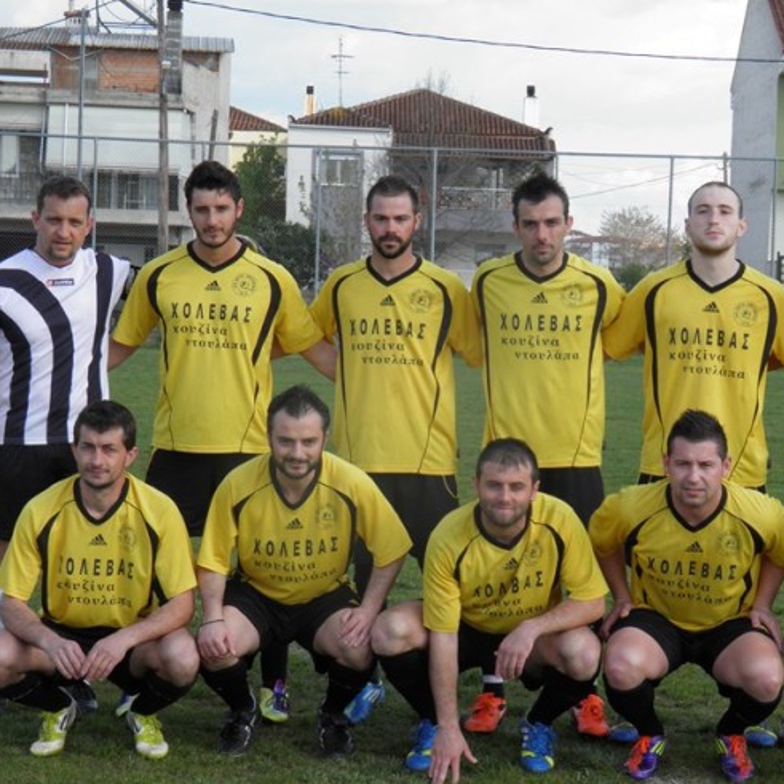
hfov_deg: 18.3
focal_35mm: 95
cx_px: 465
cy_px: 390
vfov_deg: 18.3
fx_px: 2434
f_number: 5.5
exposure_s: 1/160
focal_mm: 14.4
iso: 50
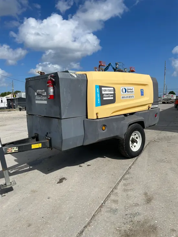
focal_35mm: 26
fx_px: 178
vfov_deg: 67.3
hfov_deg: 53.1
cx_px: 89
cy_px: 118
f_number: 1.6
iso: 32
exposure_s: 1/7813
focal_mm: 4.2
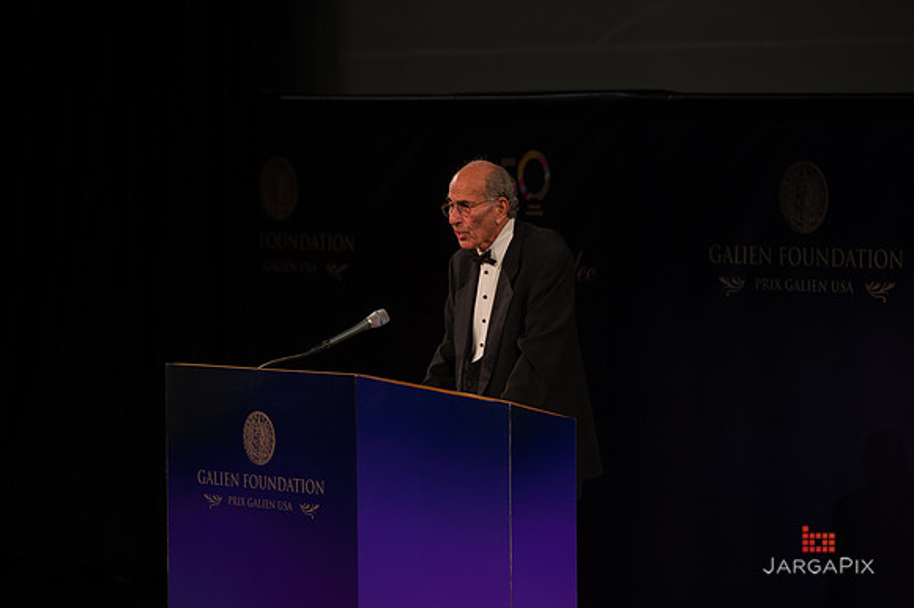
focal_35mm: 200
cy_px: 304
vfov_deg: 6.9
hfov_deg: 10.3
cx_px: 457
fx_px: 5075
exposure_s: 1/200
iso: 1600
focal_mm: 200
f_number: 4
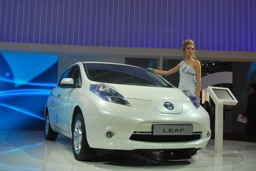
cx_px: 128
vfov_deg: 31.9
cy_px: 86
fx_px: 299
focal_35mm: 42
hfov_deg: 46.4
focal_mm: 28
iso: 200
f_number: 5
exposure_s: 1/100
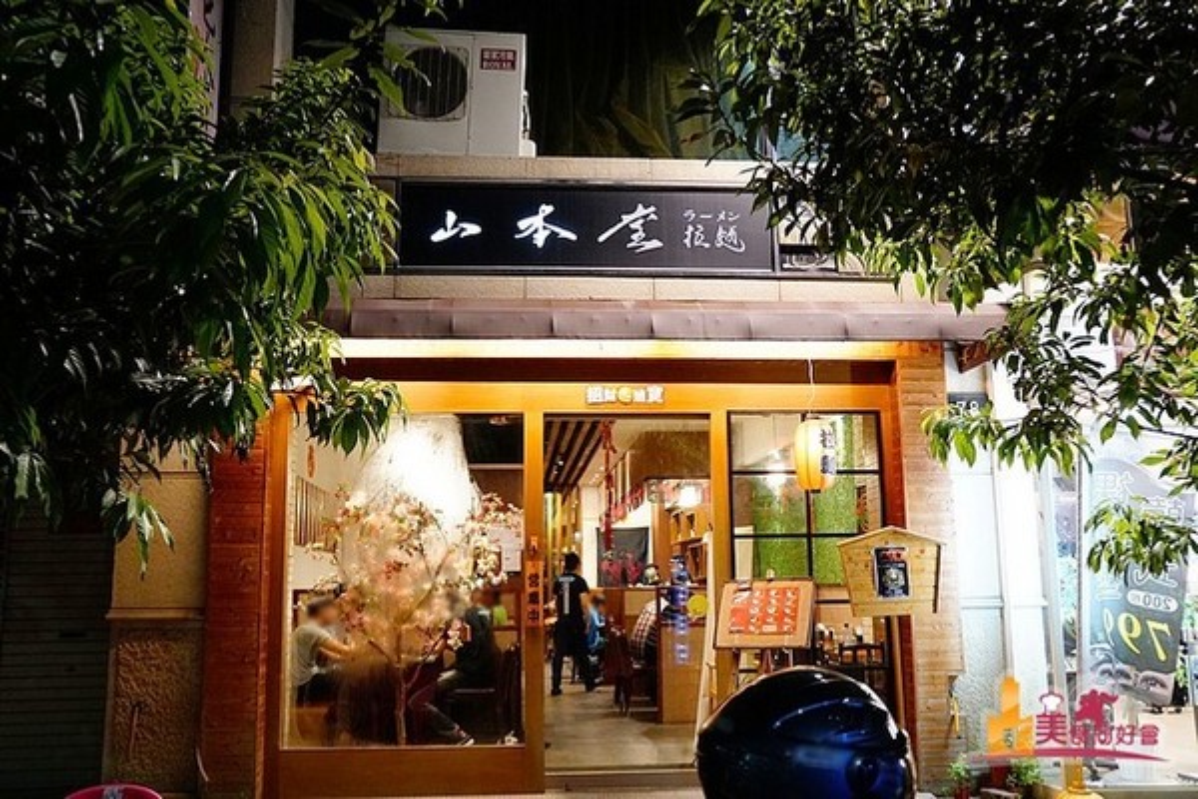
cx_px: 599
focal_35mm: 32
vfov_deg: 41.7
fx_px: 1048
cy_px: 400
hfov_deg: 59.5
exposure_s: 1/60
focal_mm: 21
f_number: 4
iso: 3200
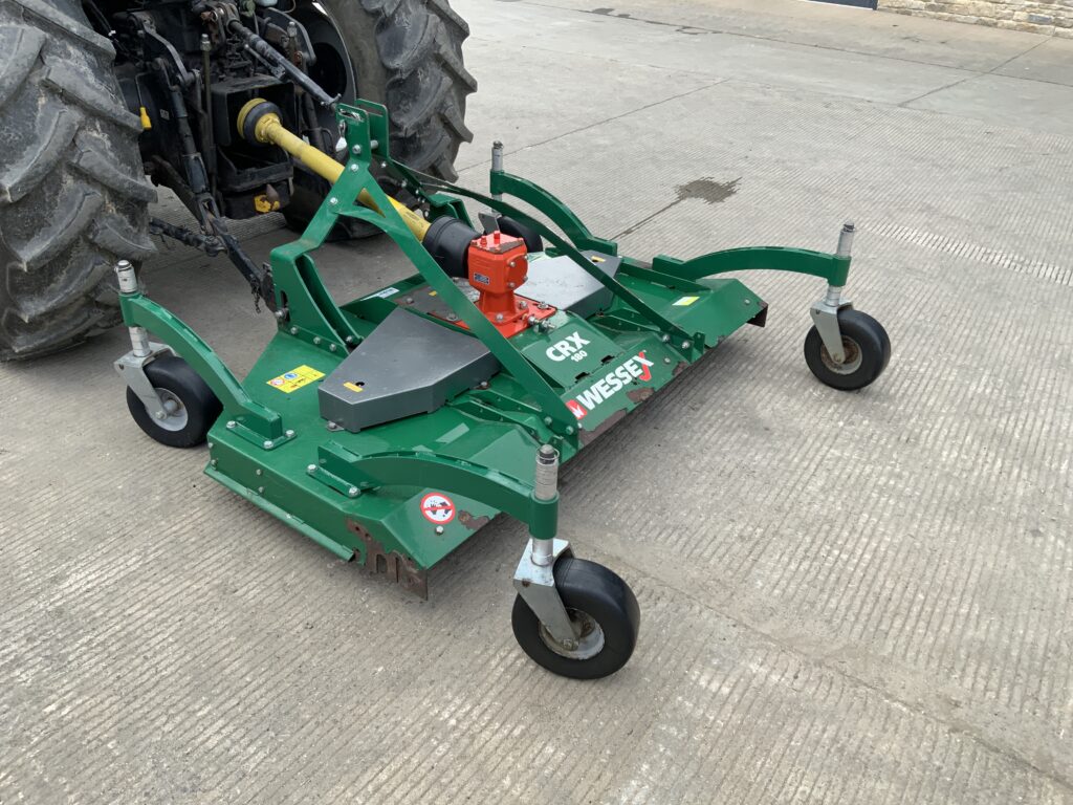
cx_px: 536
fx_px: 899
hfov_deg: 61.7
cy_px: 402
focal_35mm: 29
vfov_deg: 48.2
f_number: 1.8
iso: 16
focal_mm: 3
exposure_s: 1/265
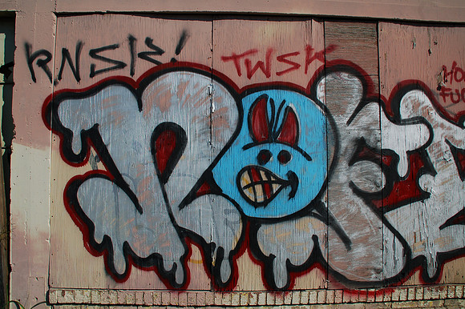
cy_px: 154
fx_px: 349
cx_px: 232
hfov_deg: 67.4
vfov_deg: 47.9
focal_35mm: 27
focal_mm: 18
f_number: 9
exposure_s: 1/500
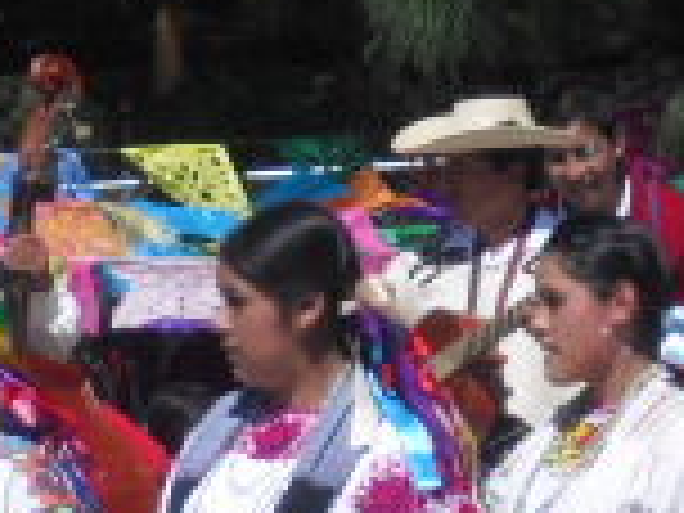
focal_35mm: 452
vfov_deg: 3.3
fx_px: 8931
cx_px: 76
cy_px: 508
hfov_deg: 4.4
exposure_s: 1/400
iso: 64
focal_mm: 18.9
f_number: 5.6
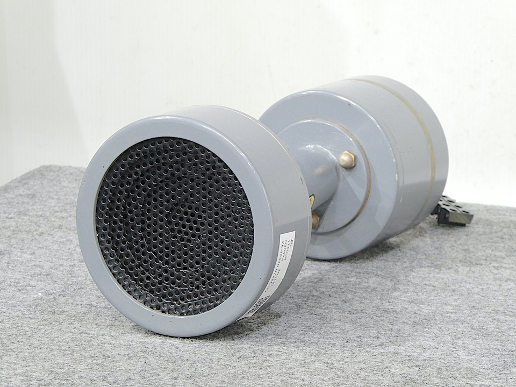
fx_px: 2385
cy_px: 194
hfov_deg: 12.3
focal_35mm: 160
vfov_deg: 9.3
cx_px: 258
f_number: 5.5
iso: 200
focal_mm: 28.7
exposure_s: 1/5
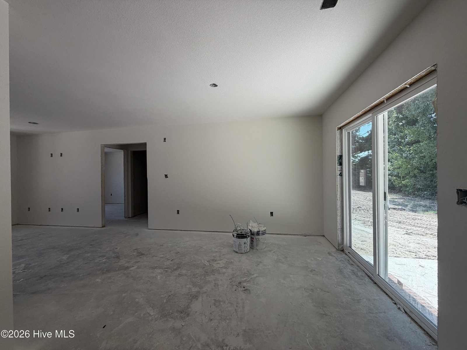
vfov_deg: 85.7
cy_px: 175
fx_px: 189
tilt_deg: -0.1
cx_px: 234
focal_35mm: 14
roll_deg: +1.3
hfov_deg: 102.1
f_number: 2.2
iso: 50
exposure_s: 1/158
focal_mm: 2.22
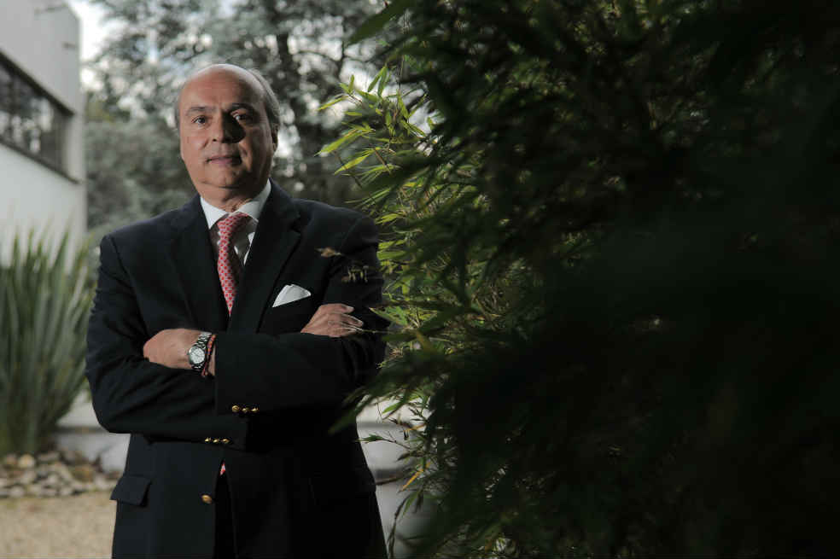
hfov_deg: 24.6
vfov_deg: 16.5
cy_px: 280
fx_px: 1924
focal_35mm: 82
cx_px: 420
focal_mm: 55
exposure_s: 1/320
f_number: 5
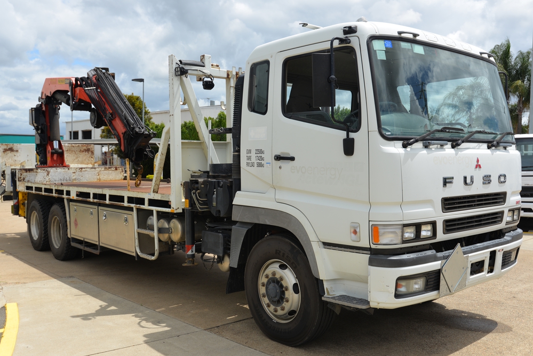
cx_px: 260
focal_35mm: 36
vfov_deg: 36.9
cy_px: 180
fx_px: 533
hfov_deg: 53.1
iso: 100
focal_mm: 35
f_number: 8
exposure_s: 1/250
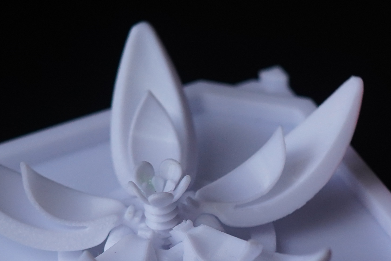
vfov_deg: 7.6
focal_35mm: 180
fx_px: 1955
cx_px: 326
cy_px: 265
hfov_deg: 11.4
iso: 1000
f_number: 4
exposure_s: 1/60
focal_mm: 50
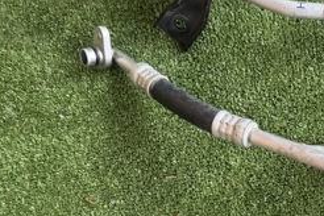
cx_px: 263
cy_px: 208
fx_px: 585
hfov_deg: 30.2
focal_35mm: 65
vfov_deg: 20.4
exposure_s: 1/121
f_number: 1.78
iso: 200
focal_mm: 6.76
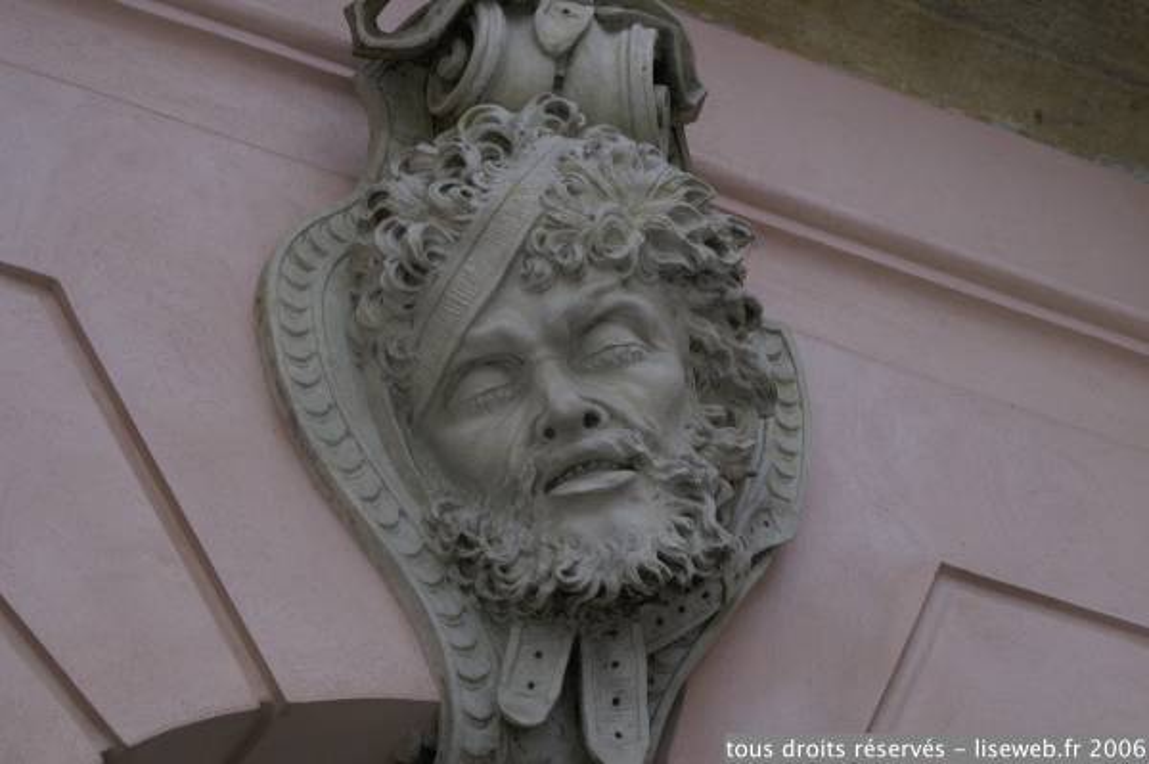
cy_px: 382
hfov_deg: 16.1
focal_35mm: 128
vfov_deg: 10.7
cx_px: 574
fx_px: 4066
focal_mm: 85
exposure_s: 1/25
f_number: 7.1
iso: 100
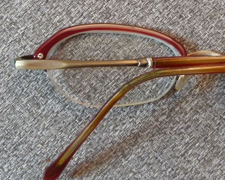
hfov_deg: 42.3
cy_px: 67
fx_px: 286
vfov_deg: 34.7
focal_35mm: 43
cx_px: 151
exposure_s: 1/13
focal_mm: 4.7
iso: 400
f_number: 3.3
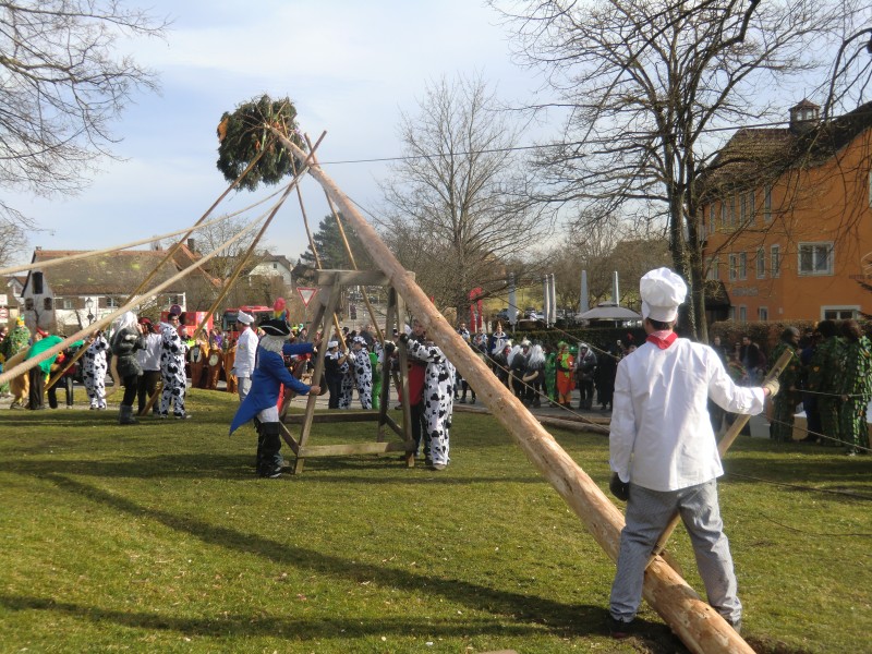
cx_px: 436
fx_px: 1008
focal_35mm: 40
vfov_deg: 36.0
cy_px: 327
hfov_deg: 46.8
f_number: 3.8
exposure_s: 1/320
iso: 64
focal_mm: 7.1
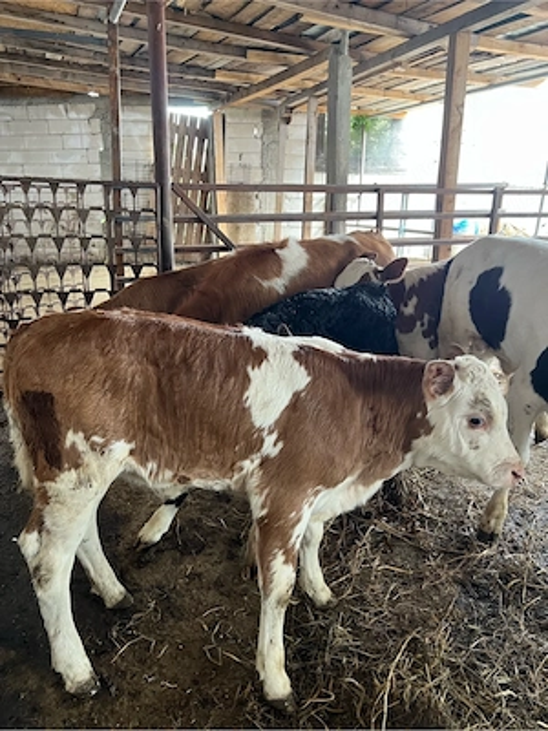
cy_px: 366
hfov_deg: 53.1
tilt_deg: -14.3
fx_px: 549
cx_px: 274
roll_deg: +0.4
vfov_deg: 67.3
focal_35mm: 26
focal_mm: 5.7
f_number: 1.5
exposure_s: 1/60
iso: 160
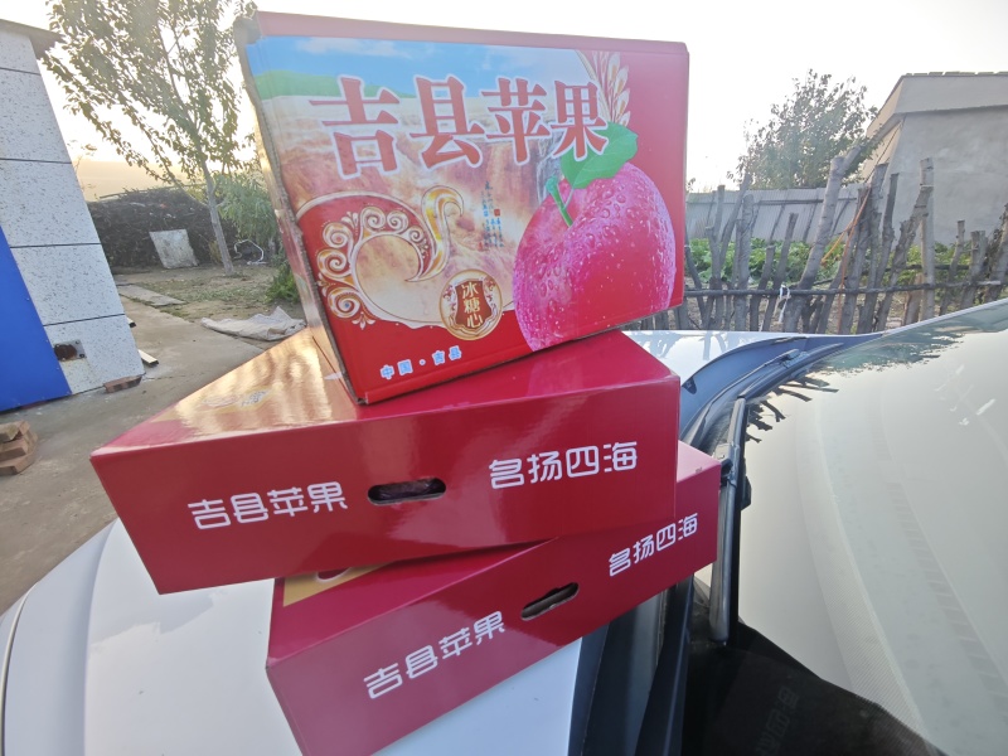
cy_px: 378
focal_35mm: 14
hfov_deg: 102.1
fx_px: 408
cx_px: 504
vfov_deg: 85.7
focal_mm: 2.16
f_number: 2.2
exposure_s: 1/100
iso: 64
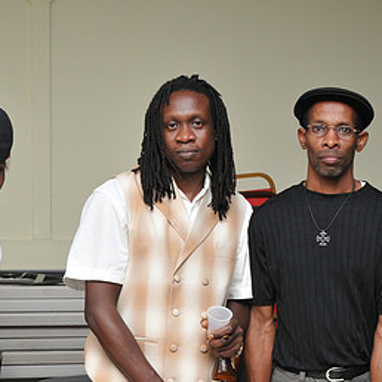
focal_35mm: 63
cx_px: 206
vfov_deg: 27.1
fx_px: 787
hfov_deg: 27.3
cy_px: 261
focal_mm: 22
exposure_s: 1/30
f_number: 5.6
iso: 320
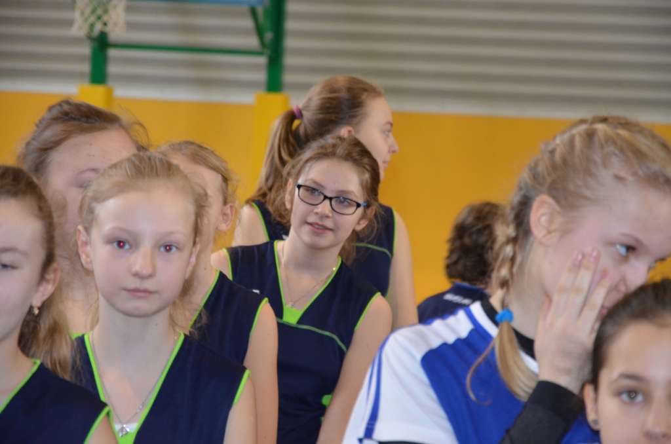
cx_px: 336
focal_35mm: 158
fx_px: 2929
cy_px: 222
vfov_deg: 8.7
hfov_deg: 13.1
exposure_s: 1/60
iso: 1600
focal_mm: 105
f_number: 5.6
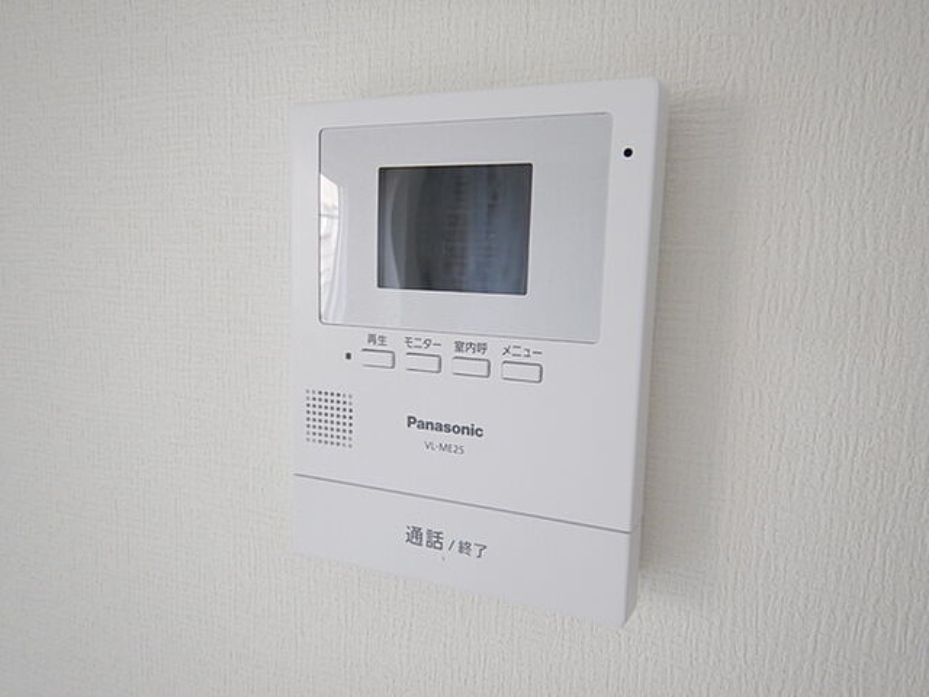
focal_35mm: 24
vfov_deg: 56.8
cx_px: 464
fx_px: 644
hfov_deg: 71.6
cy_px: 348
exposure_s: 1/30
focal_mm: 4.3
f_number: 2.8
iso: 180
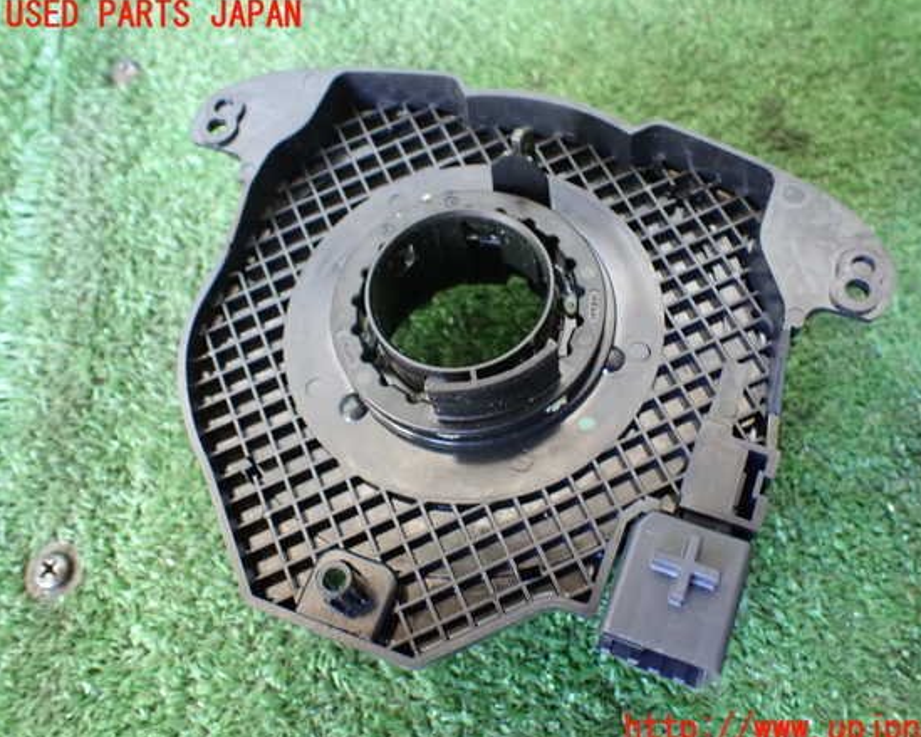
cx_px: 500
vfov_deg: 45.8
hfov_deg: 55.6
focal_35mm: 32
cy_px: 373
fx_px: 872
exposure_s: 1/40
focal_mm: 5.4
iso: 800
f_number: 2.3
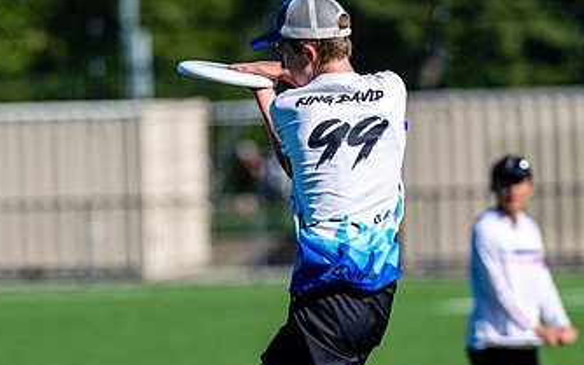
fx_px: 8454
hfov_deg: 4.0
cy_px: 226
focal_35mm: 531
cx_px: 285
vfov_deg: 2.5
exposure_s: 1/2000
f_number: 3.2
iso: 100
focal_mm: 200
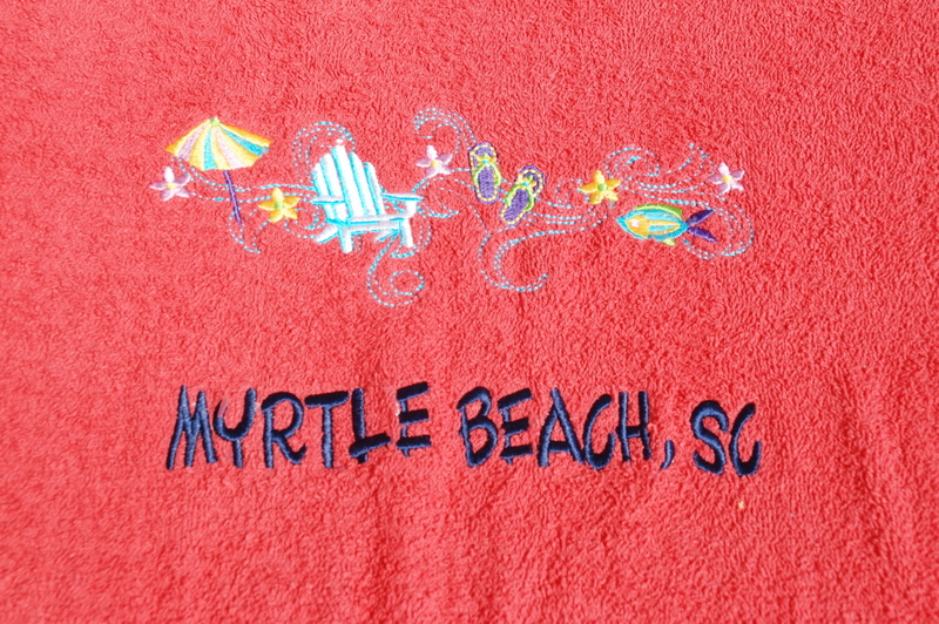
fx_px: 1329
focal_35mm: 51
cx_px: 470
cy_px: 312
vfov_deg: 26.4
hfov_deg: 38.9
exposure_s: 1/250
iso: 100
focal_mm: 34
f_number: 8
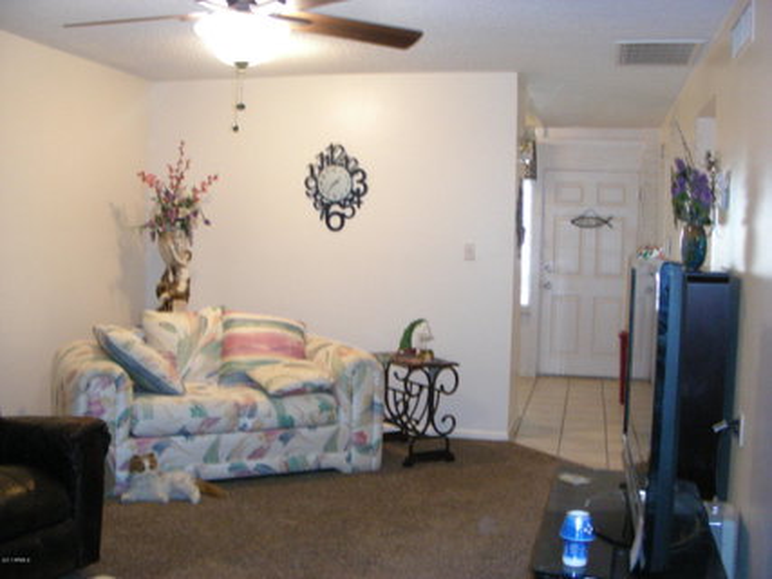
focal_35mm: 38
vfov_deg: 37.7
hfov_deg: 49.0
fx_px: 847
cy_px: 290
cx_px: 386
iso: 326
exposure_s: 1/8
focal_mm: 6.3
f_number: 3.5
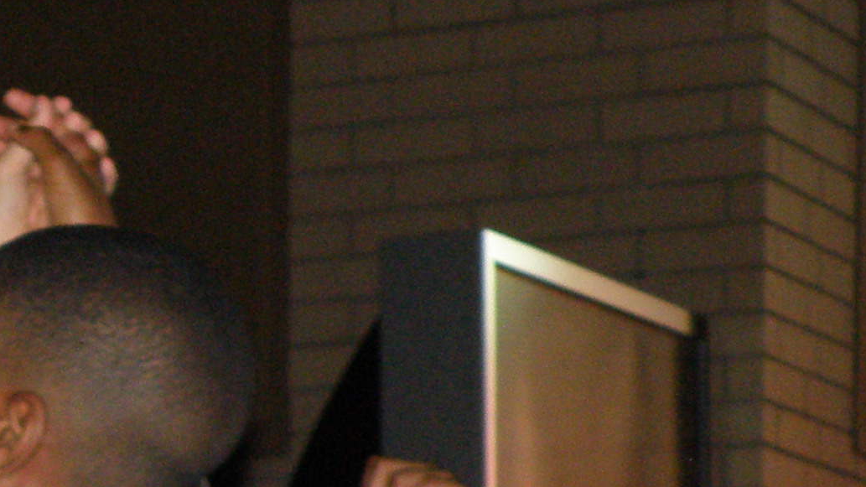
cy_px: 957
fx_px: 4592
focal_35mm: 200
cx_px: -69
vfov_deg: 5.9
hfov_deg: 10.6
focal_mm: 9.31
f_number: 3.5
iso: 200
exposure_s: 1/50
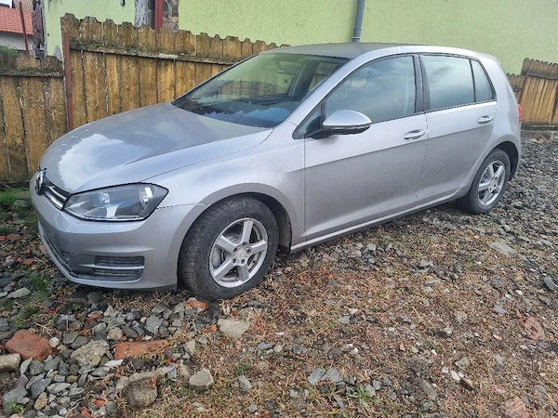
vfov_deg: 53.1
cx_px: 279
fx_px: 419
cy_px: 209
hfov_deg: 67.3
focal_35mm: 26
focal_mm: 5.4
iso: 50
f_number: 1.8
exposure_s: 1/667
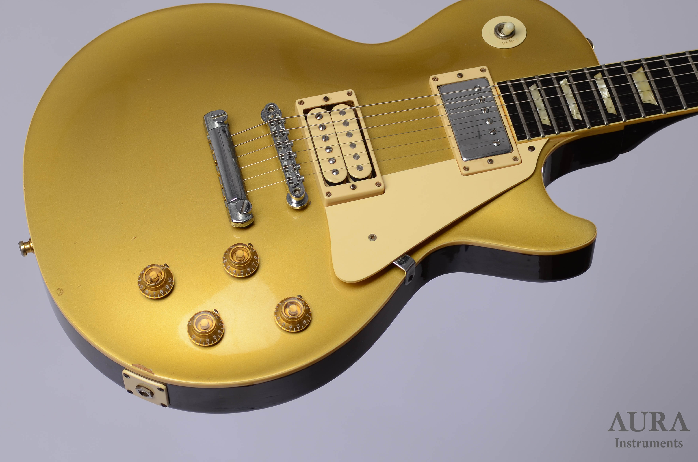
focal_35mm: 107
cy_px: 201
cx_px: 287
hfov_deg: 19.2
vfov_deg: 12.8
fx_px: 2064
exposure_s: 1/160
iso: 100
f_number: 6.3
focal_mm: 55
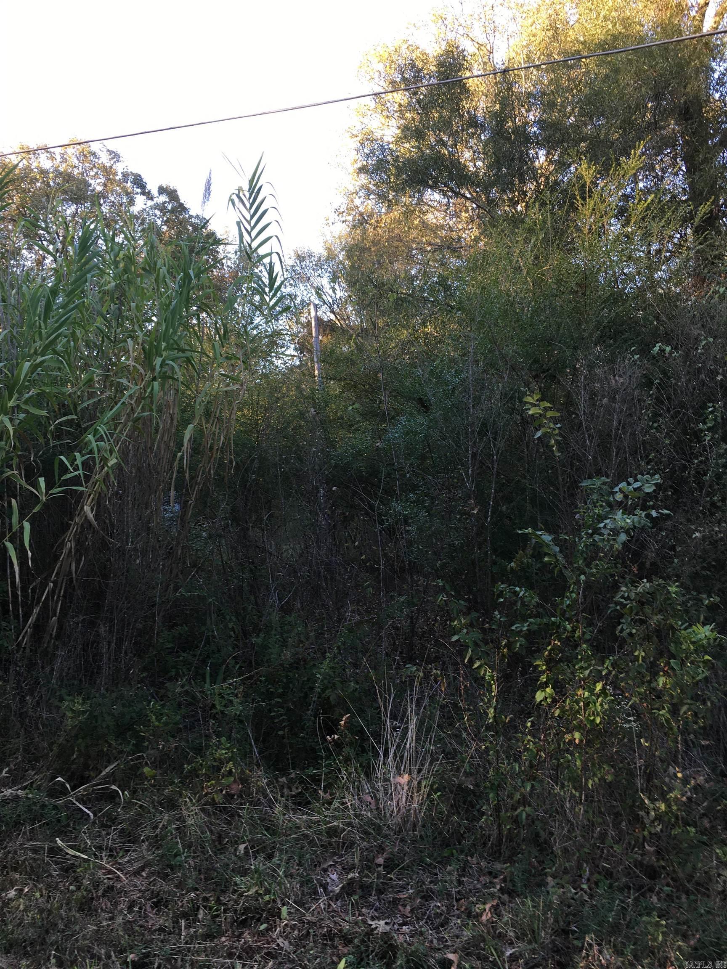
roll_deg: +0.0
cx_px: 364
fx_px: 812
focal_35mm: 29
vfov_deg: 61.7
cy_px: 484
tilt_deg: +1.7
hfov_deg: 48.2
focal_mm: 4.15
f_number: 2.2
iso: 25
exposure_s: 1/60
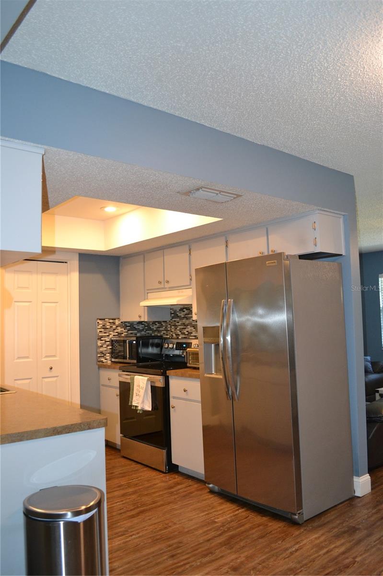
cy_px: 288
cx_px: 192
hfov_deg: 47.9
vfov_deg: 67.4
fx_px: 431
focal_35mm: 27
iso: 1000
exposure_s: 1/60
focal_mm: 18
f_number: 3.5
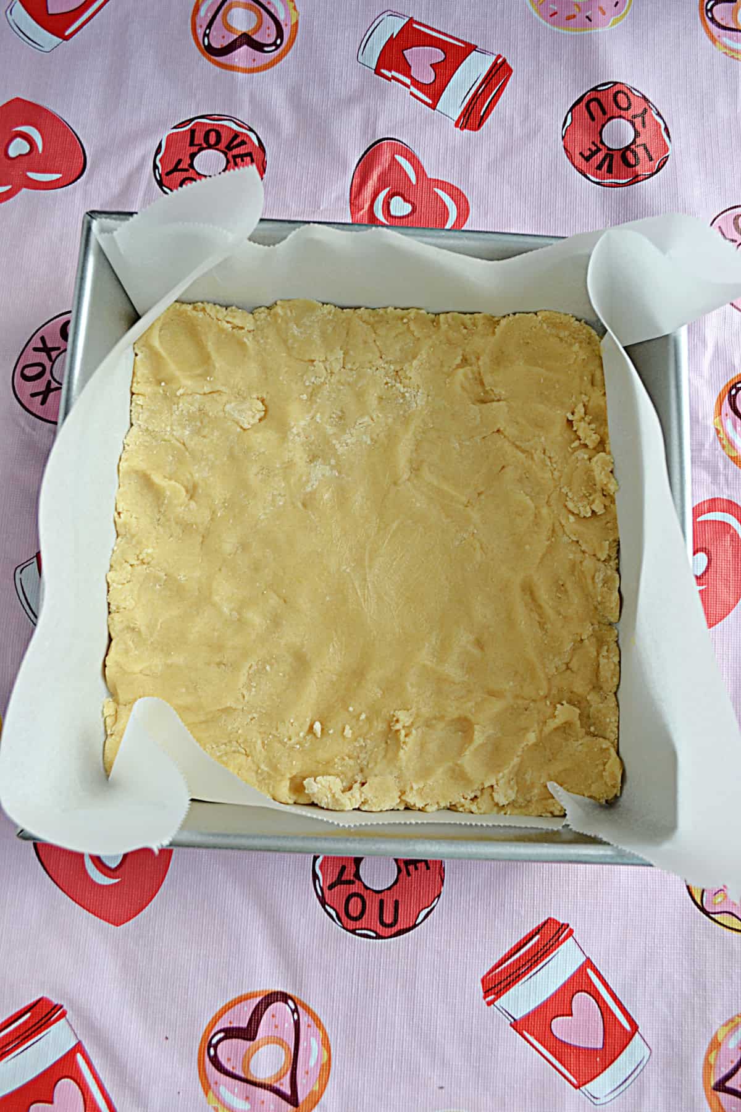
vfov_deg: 61.9
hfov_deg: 43.6
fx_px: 926
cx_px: 370
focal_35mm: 30
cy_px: 556
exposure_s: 1/125
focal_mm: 20
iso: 180
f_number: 5.6
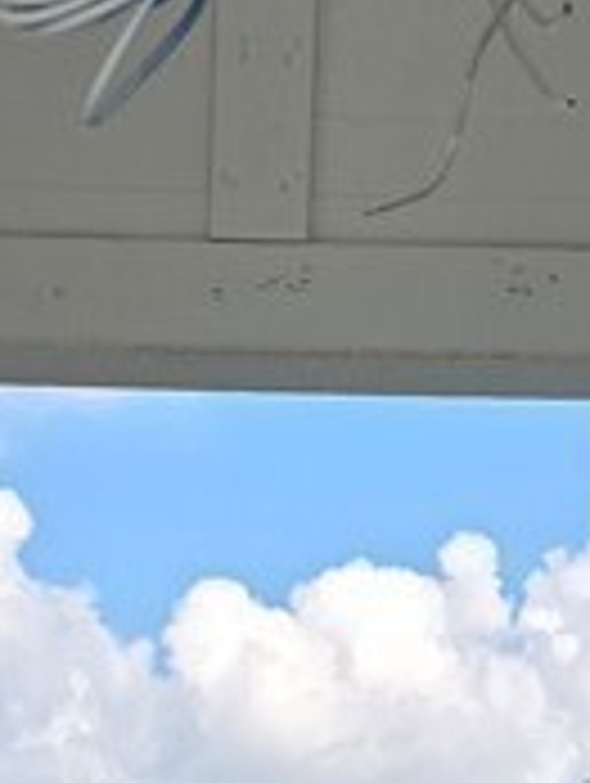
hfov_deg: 11.0
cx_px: 131
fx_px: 3060
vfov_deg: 12.5
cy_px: 1642
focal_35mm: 135
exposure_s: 1/535
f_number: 1.7
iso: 12
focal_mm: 6.3
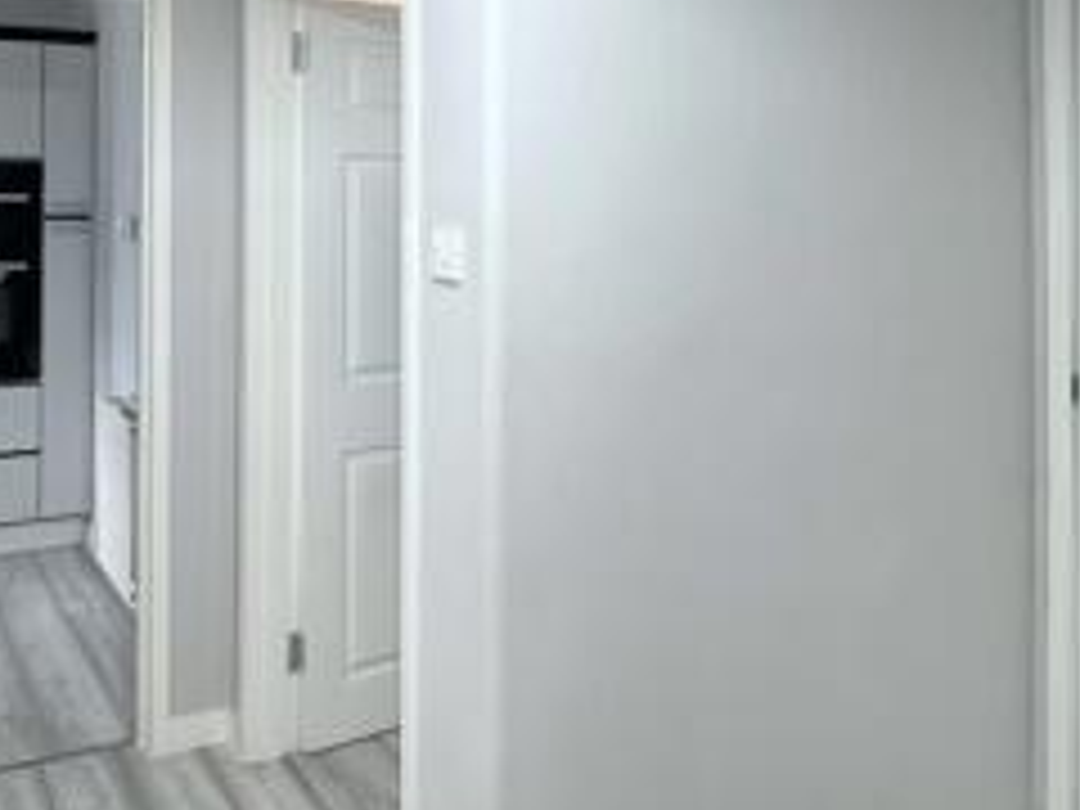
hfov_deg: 52.8
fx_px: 1061
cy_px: 187
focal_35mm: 34
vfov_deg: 40.4
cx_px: 349
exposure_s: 1/50
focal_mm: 2.22
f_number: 2.2
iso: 200
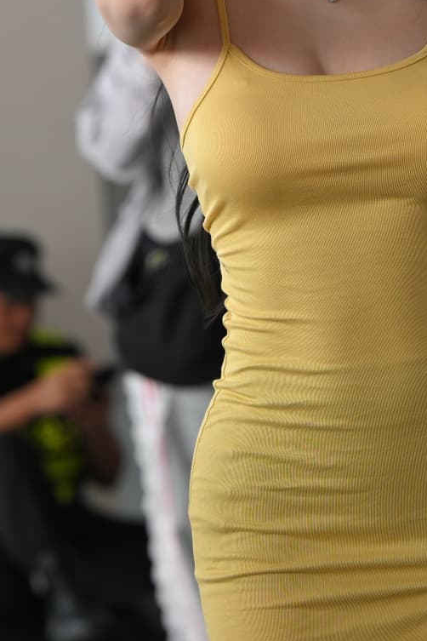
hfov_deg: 4.6
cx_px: 272
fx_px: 5319
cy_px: -49
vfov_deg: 6.9
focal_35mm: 299
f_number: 4
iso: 400
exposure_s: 1/400
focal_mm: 125
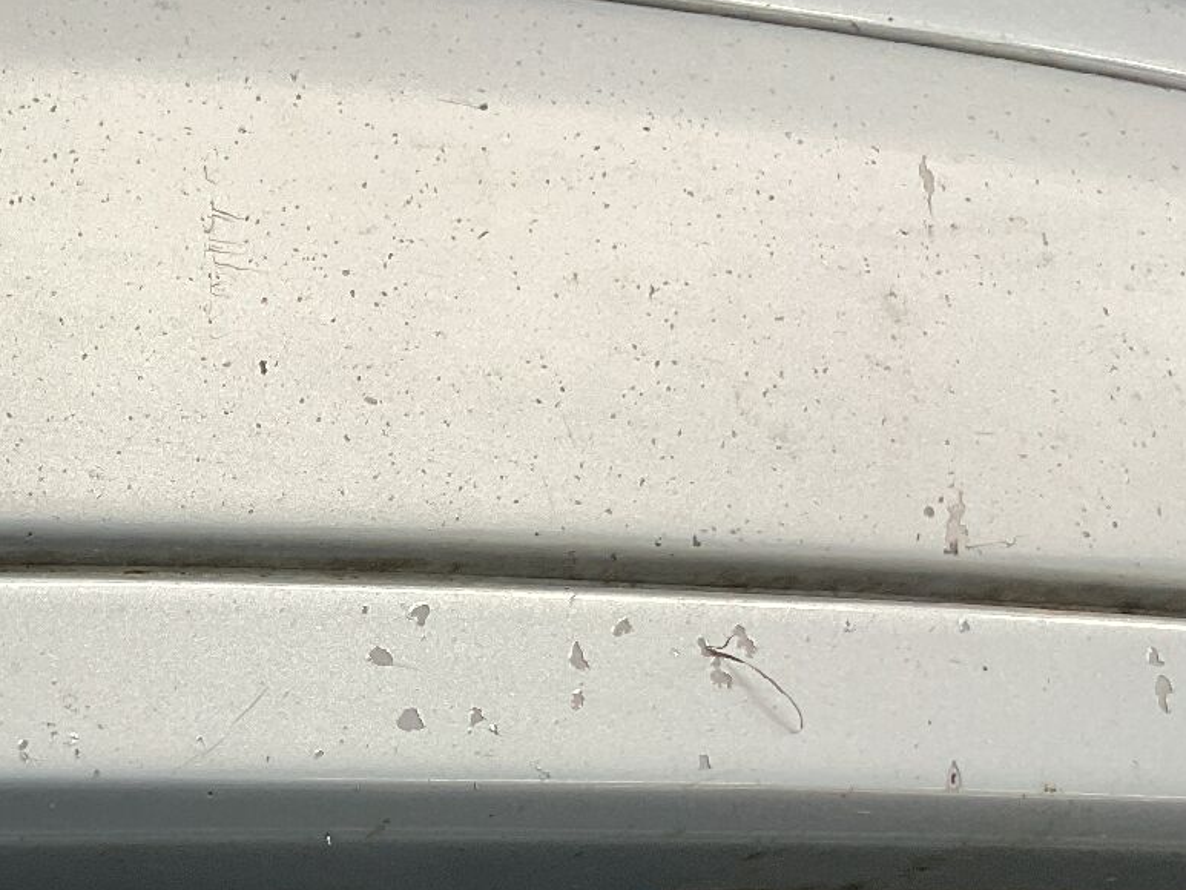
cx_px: -150
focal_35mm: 72
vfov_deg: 19.4
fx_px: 2467
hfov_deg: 25.0
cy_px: 1026
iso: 50
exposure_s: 1/100
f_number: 1.8
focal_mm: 3
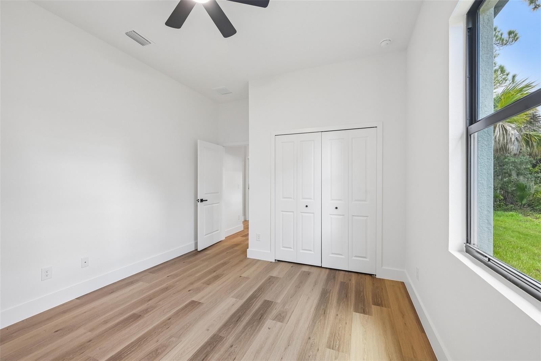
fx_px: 210
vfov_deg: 81.2
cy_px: 180
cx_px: 270
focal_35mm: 14
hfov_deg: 104.3
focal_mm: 14
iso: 400
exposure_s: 1/20
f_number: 8
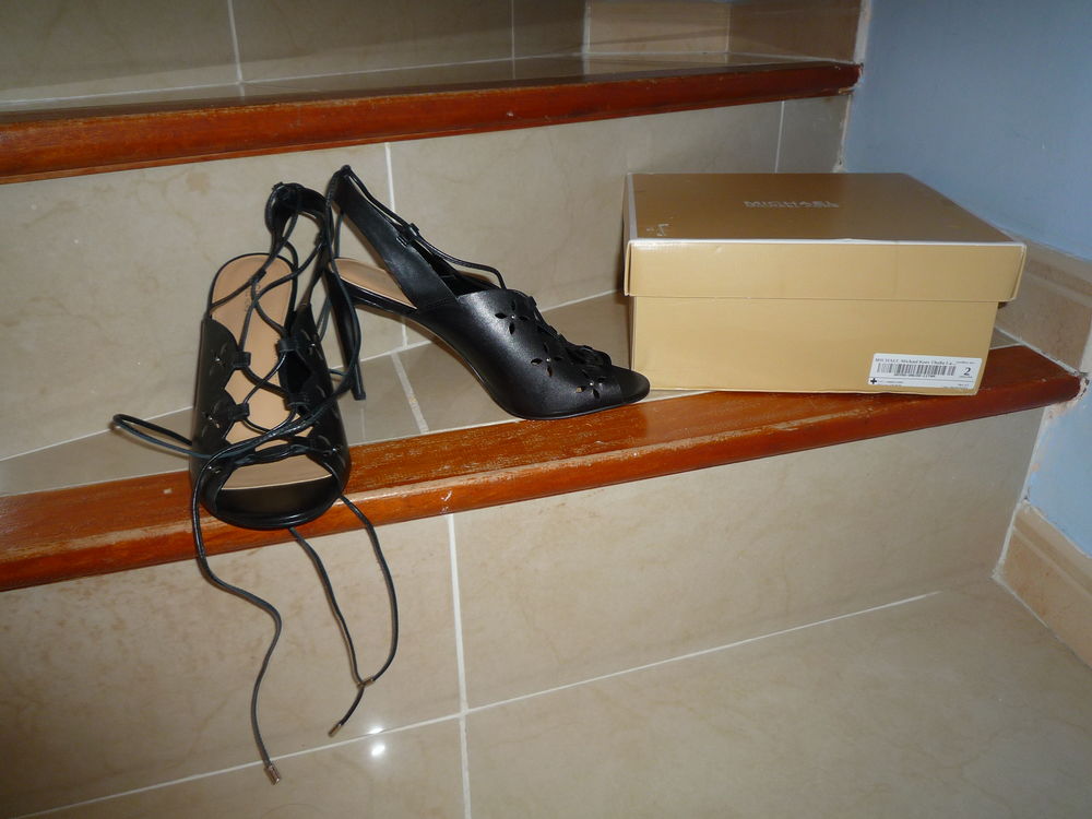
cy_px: 410
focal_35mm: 25
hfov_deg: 69.4
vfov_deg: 54.9
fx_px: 789
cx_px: 546
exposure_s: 1/30
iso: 100
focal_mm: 4.4
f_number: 2.8
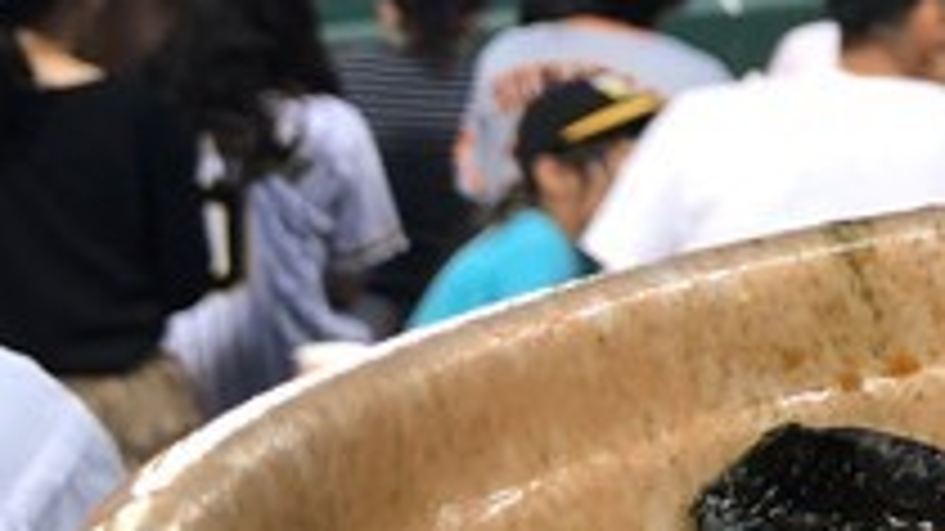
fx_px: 2906
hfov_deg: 16.5
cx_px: 1503
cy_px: 112
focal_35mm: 116
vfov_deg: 10.4
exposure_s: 1/30
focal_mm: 3.99
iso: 25
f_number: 1.8
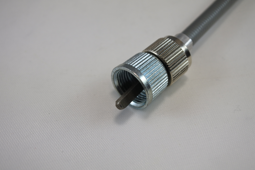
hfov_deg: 47.4
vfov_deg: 32.6
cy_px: 85
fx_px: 290
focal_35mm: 41
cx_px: 128
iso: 250
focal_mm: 15
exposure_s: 1/250
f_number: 4.2
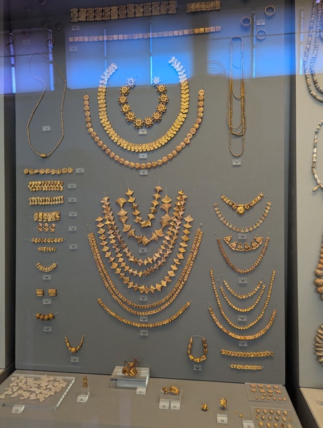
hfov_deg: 57.0
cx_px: 162
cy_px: 214
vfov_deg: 71.5
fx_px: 298
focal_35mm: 24
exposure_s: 1/183
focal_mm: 6.81
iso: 720
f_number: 1.85
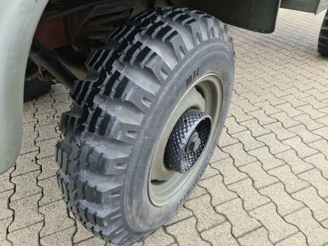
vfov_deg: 53.1
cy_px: 123
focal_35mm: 26
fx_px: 246
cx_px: 164
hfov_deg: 67.3
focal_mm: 5.4
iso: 64
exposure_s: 1/50
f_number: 1.8
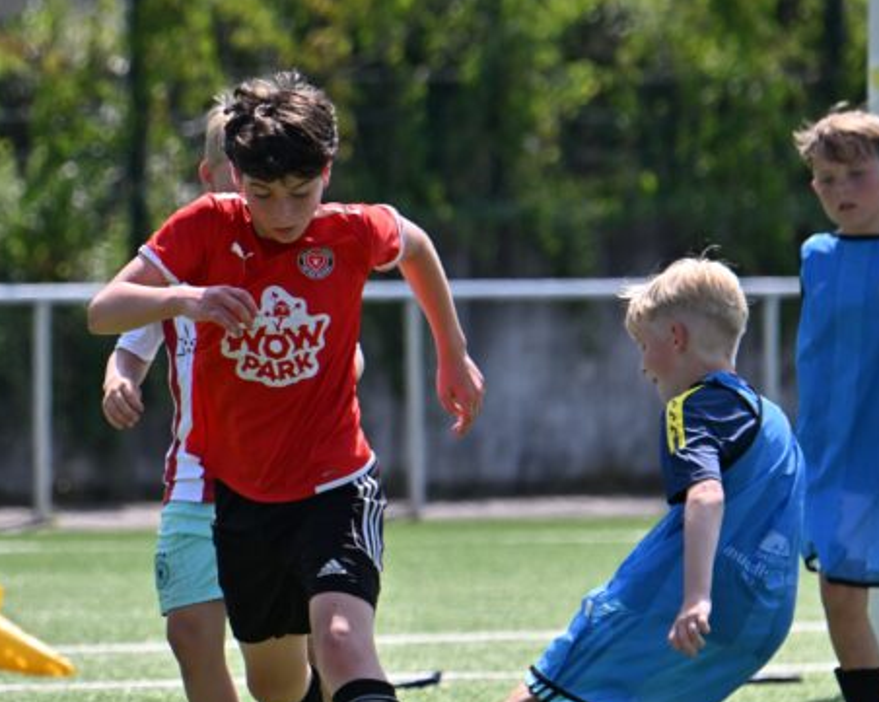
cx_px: 84
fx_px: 15495
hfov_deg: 3.2
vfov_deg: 2.6
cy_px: 489
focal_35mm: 596
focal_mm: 280
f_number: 5.6
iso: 280
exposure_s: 1/1600
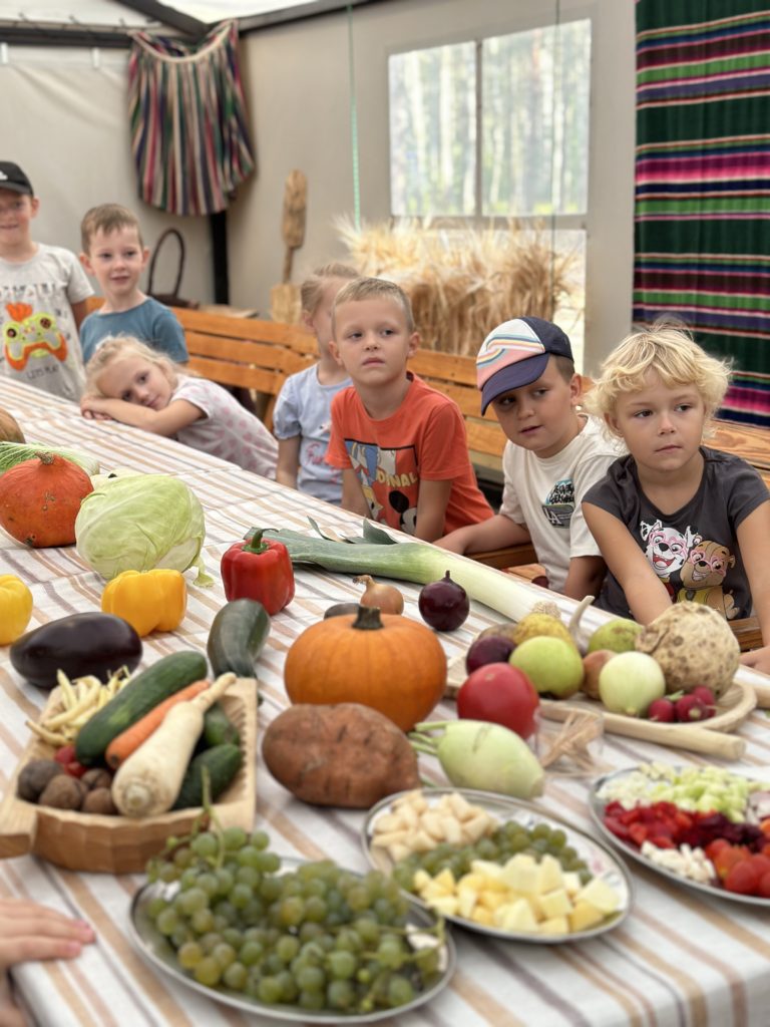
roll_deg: +0.2
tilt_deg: -10.4
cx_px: 385
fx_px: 1424
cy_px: 514
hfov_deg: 30.3
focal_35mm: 48
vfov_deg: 39.7
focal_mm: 6.86
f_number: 1.78
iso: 80
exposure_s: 1/121
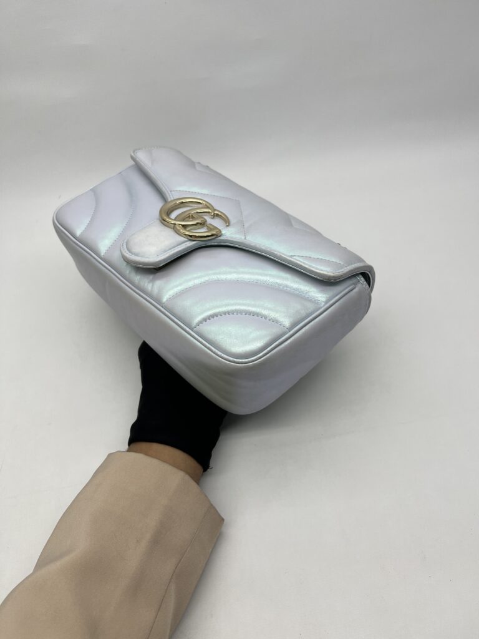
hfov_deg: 53.1
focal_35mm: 26
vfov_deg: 67.3
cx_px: 240
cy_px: 320
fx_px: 480
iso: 50
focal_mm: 5.7
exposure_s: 1/316
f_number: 1.5
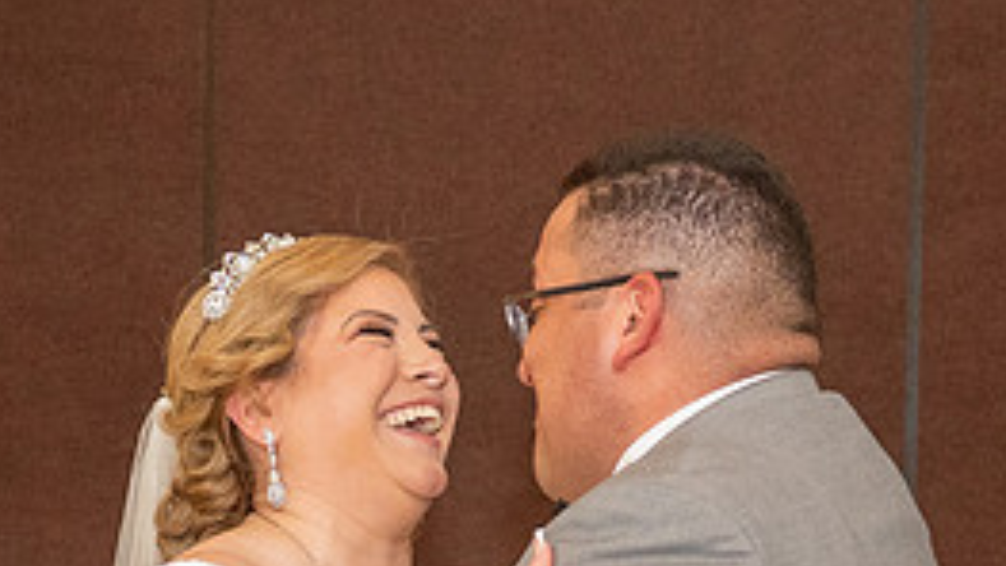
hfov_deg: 15.4
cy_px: 876
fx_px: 3708
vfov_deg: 8.5
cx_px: 284
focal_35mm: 139
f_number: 3.5
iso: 800
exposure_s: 1/125
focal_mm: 24
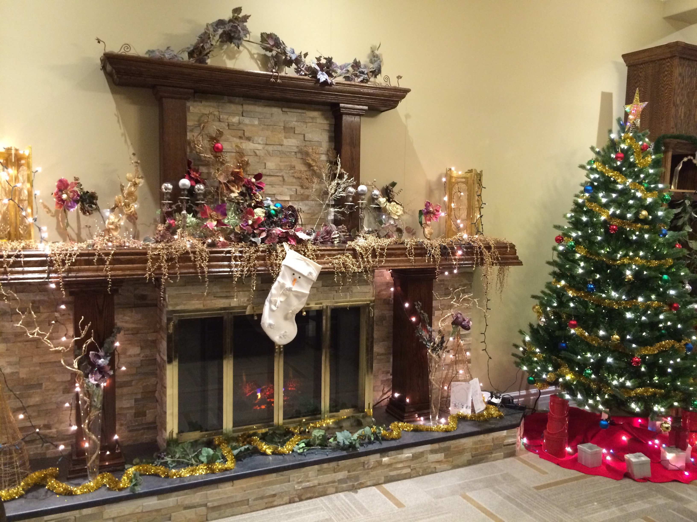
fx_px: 584
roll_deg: -1.1
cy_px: 261
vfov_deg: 48.2
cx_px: 348
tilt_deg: -4.8
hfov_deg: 61.7
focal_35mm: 29
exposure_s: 1/17
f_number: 2.2
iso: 320
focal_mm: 4.15
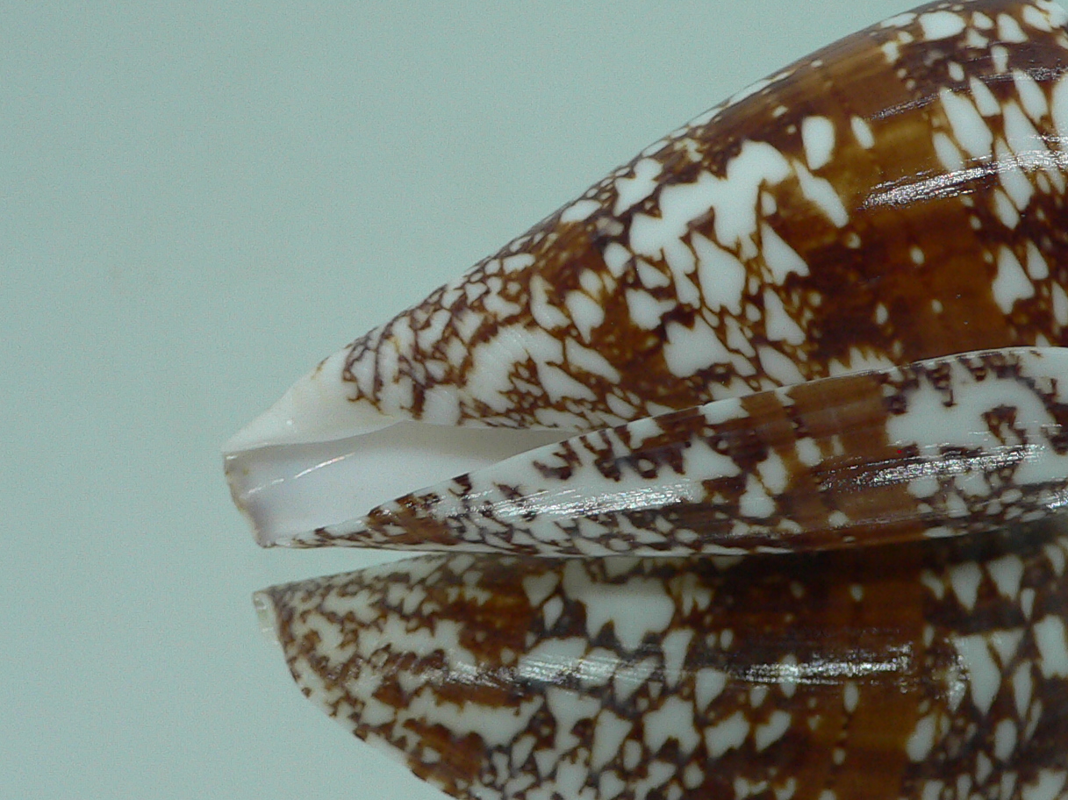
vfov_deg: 25.2
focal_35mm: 58
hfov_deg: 32.6
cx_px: 800
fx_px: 1789
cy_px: 321
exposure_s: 1/60
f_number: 2.8
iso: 80
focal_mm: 4.6
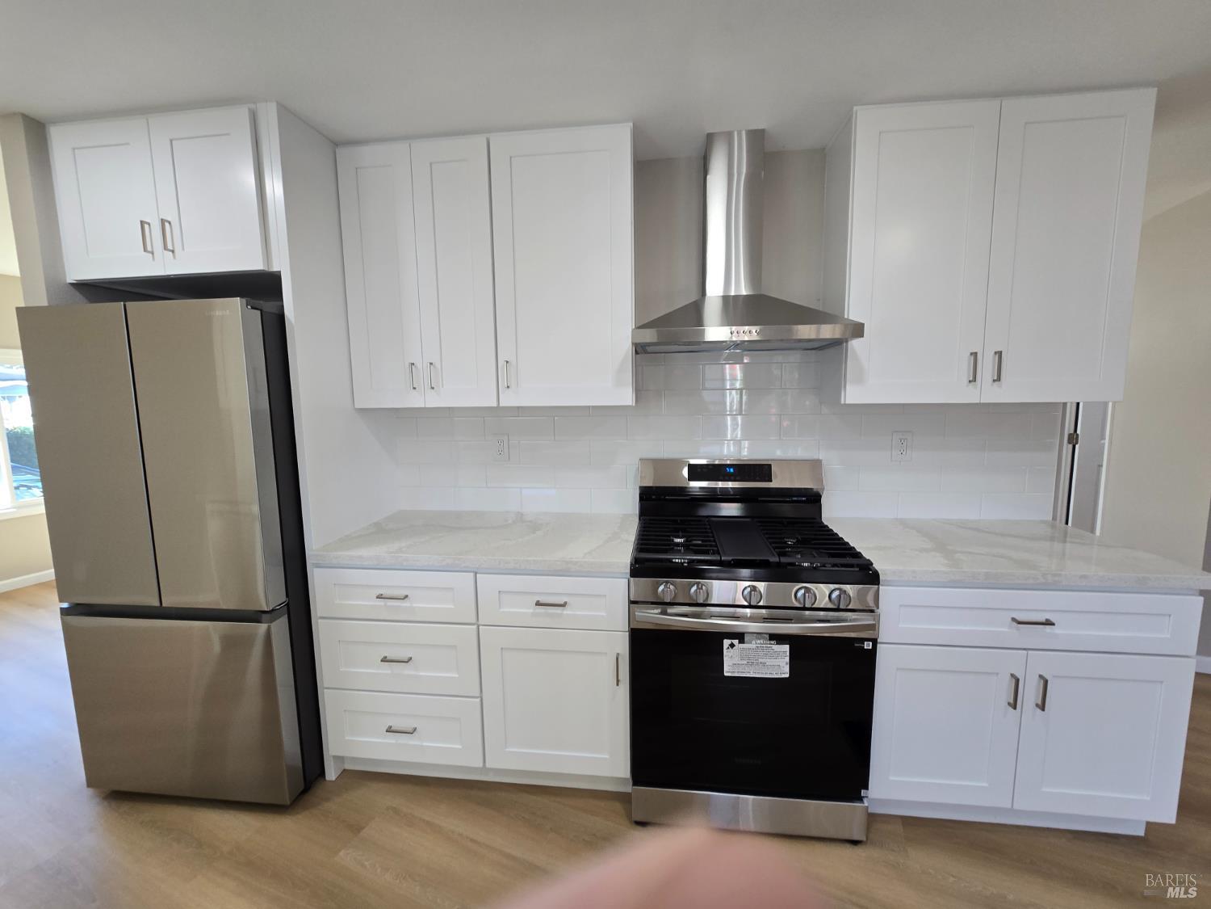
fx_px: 455
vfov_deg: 89.9
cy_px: 454
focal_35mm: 13
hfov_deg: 106.2
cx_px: 606
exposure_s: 1/52
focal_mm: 2.2
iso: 80
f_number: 2.2
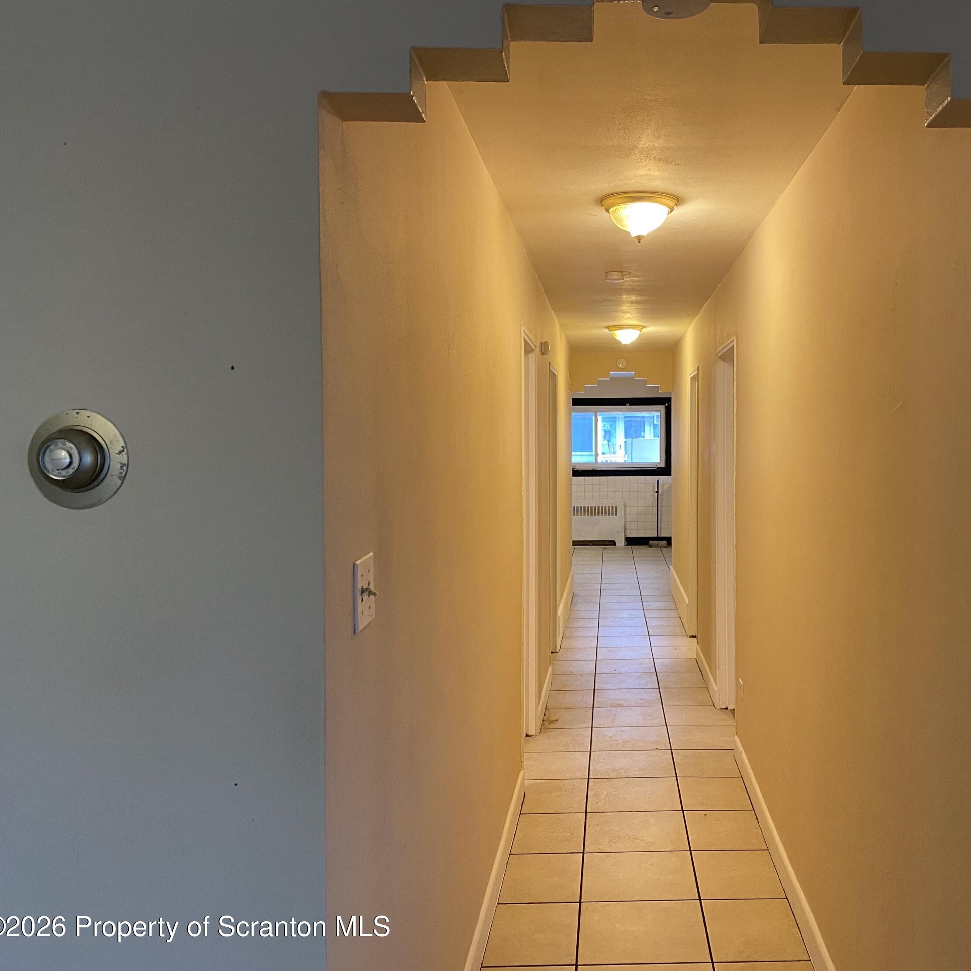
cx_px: 637
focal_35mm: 31
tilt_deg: +0.5
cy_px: 480
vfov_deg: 52.5
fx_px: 984
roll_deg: -0.1
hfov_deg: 51.7
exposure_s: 1/60
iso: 200
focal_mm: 4.25
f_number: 1.8
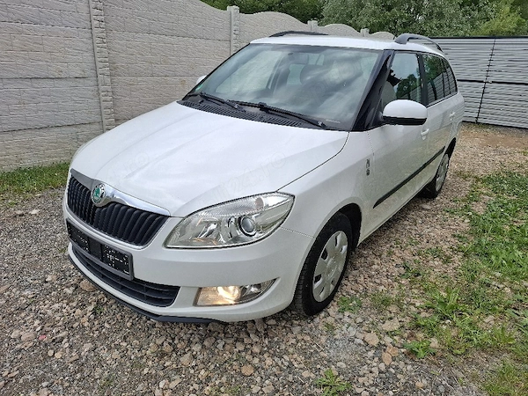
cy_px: 198
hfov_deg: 73.9
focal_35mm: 23
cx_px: 264
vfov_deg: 58.9
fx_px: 351
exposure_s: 1/1429
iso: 50
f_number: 1.8
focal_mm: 5.54
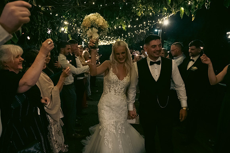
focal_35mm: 24
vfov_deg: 53.2
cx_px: 115
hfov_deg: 73.7
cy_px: 76
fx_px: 153
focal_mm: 24
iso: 2500
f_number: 3.5
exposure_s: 1/160
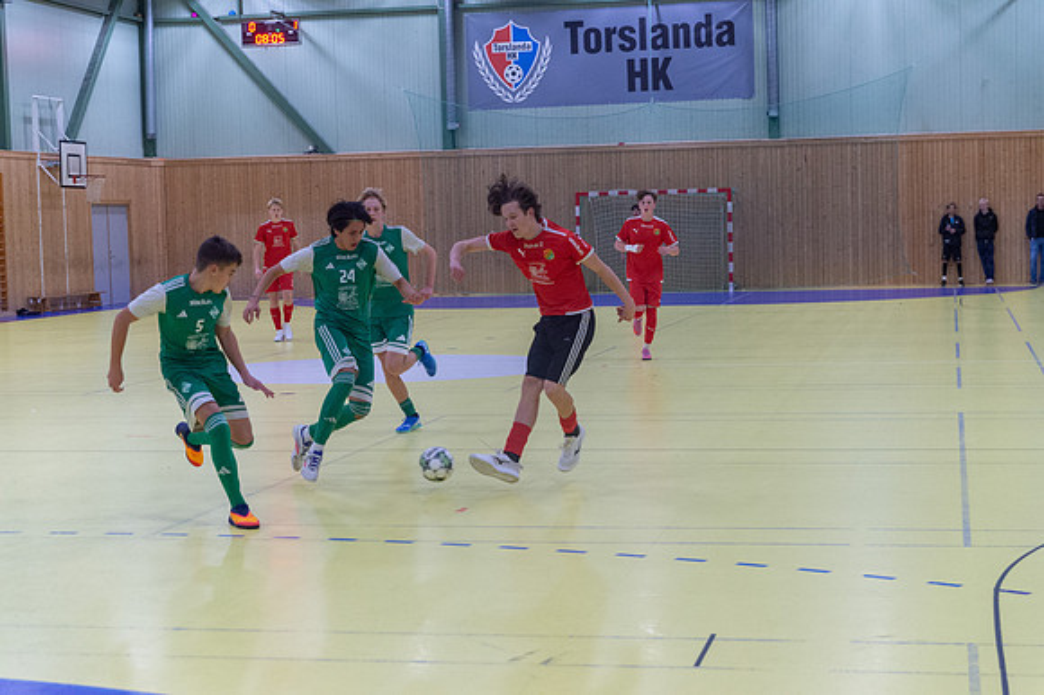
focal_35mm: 70
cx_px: 522
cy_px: 348
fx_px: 2029
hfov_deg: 28.9
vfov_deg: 19.4
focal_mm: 70
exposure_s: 1/640
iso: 2800
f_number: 3.2
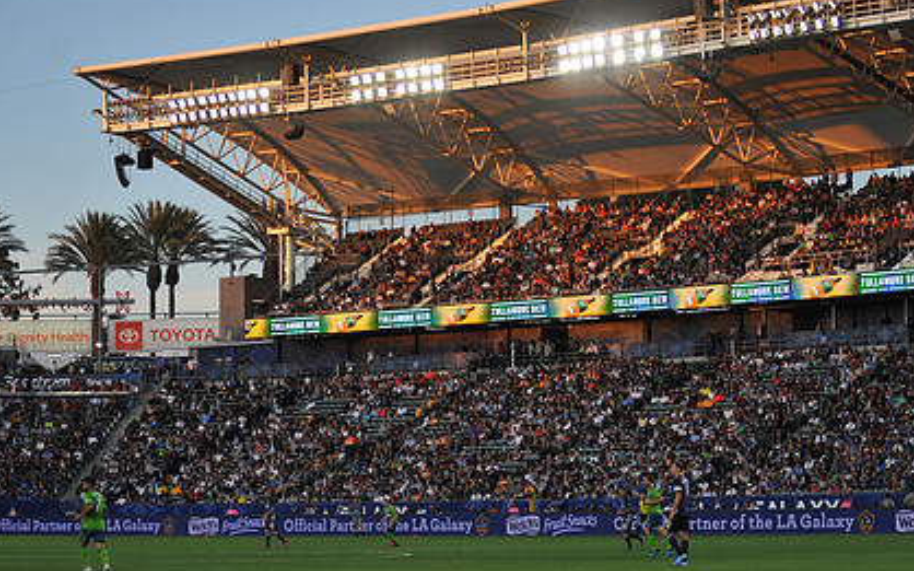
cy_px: 337
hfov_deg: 21.0
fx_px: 2465
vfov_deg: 13.2
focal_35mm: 99
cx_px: 470
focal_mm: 70
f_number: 2.8
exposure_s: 1/4000
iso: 1600
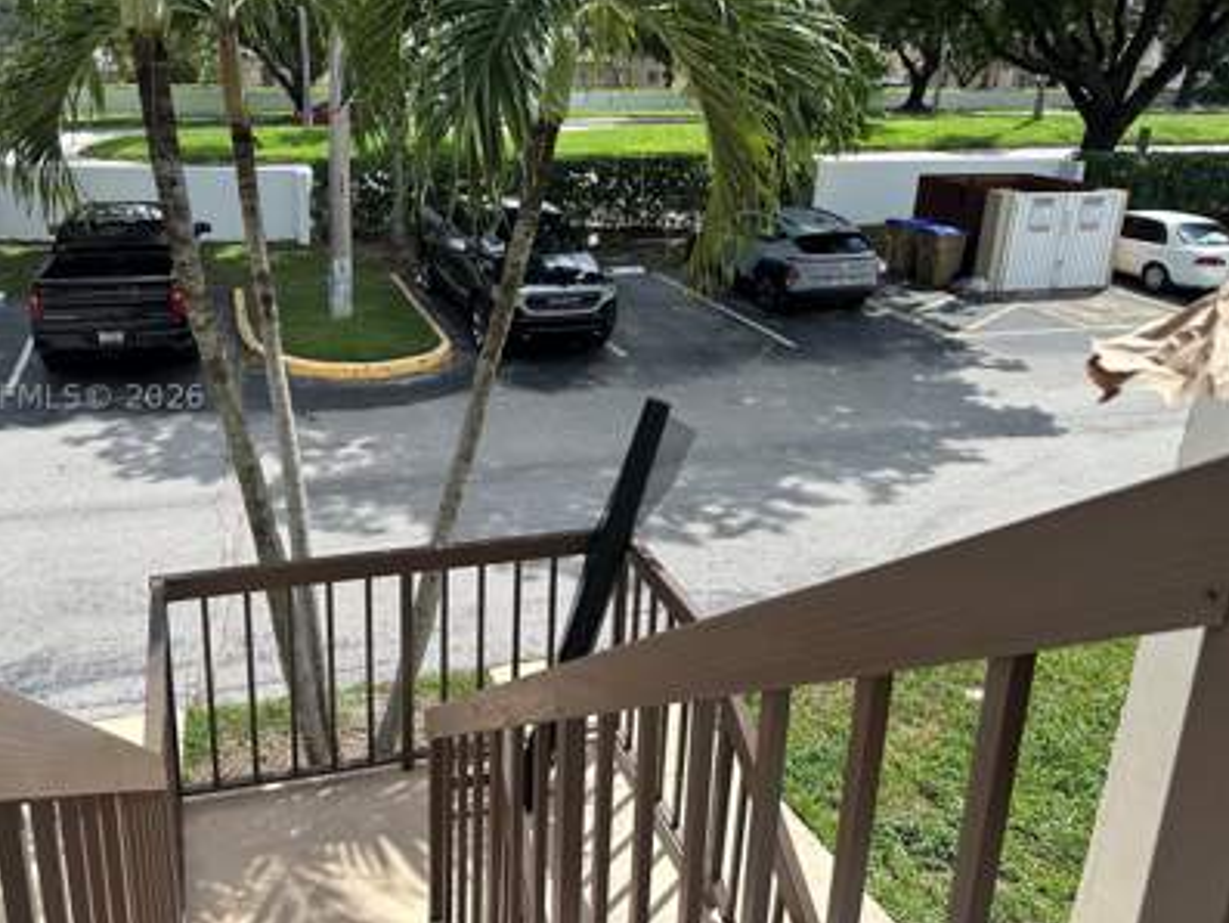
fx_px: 1030
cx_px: 489
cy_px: 396
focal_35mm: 29
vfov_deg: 48.1
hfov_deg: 61.1
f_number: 1.78
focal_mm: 6.86
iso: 80
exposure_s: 1/3356
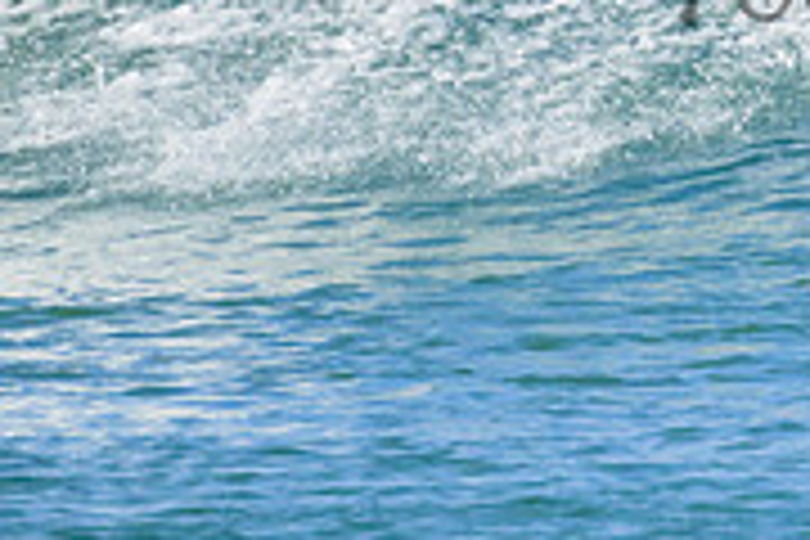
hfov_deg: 0.8
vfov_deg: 0.5
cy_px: -83
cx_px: 1125
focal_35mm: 2583
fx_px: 58113
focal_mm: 800
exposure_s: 1/1250
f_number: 11
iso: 2800
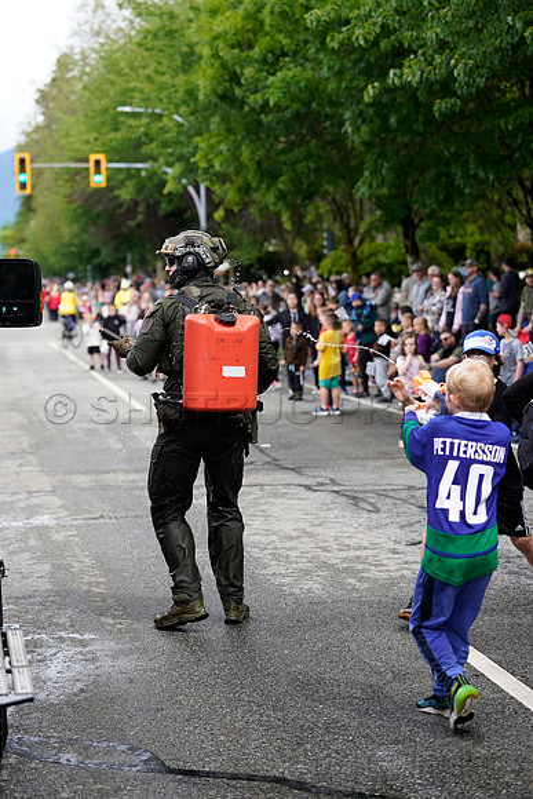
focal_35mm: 77
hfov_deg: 17.7
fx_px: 1709
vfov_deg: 26.3
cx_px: 266
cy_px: 400
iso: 250
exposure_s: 1/400
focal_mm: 77
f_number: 3.2
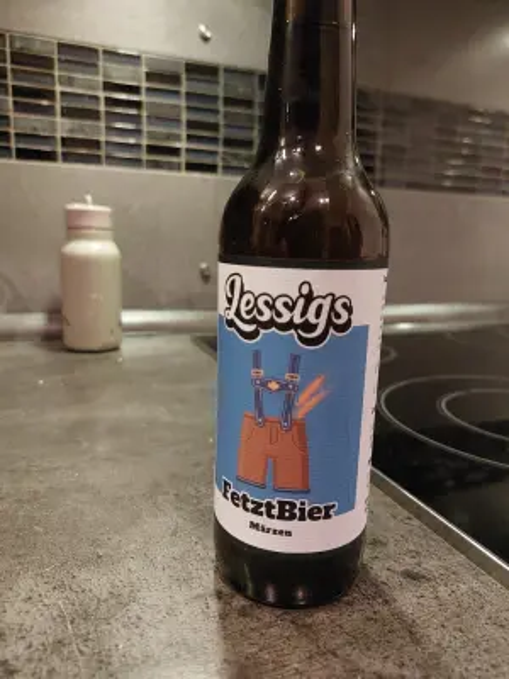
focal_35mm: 24
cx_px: 254
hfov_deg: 56.8
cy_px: 340
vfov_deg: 71.6
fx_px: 471
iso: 800
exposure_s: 1/25
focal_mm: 5.23
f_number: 1.8
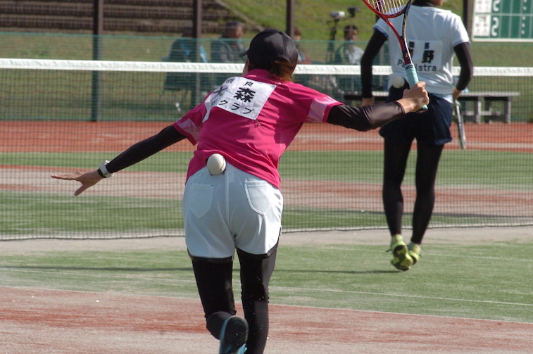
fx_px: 3959
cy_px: 169
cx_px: 250
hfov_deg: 7.7
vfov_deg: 5.1
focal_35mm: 268
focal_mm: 135
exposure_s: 1/500
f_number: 11
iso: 400
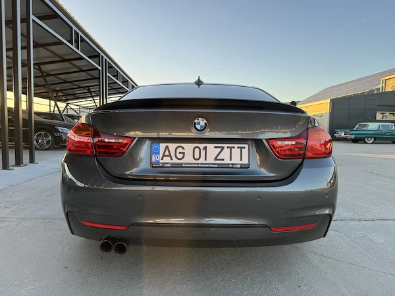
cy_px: 148
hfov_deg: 71.6
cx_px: 198
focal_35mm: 24
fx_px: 274
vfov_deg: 56.8
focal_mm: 6.76
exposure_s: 1/457
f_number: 1.78
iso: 80
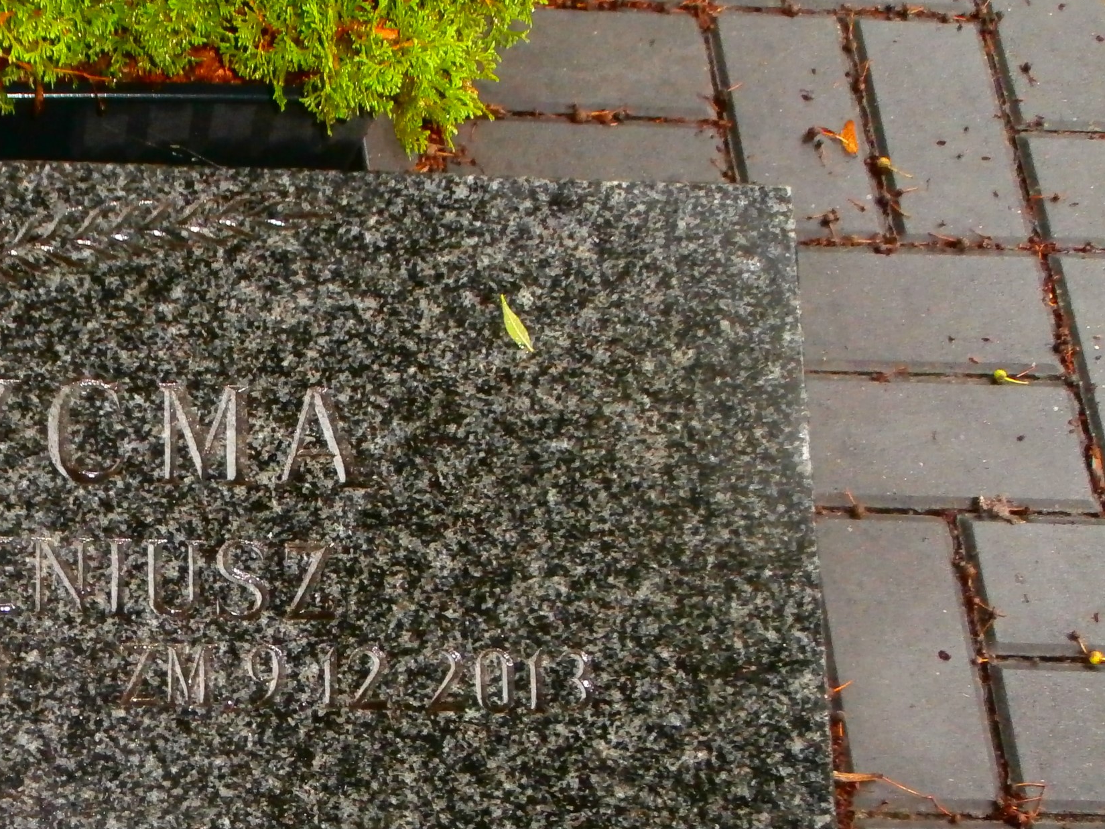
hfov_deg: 27.1
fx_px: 2203
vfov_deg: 21.1
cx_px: 105
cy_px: 616
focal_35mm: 69
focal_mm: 6.67
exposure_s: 1/40
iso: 320
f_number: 3.9
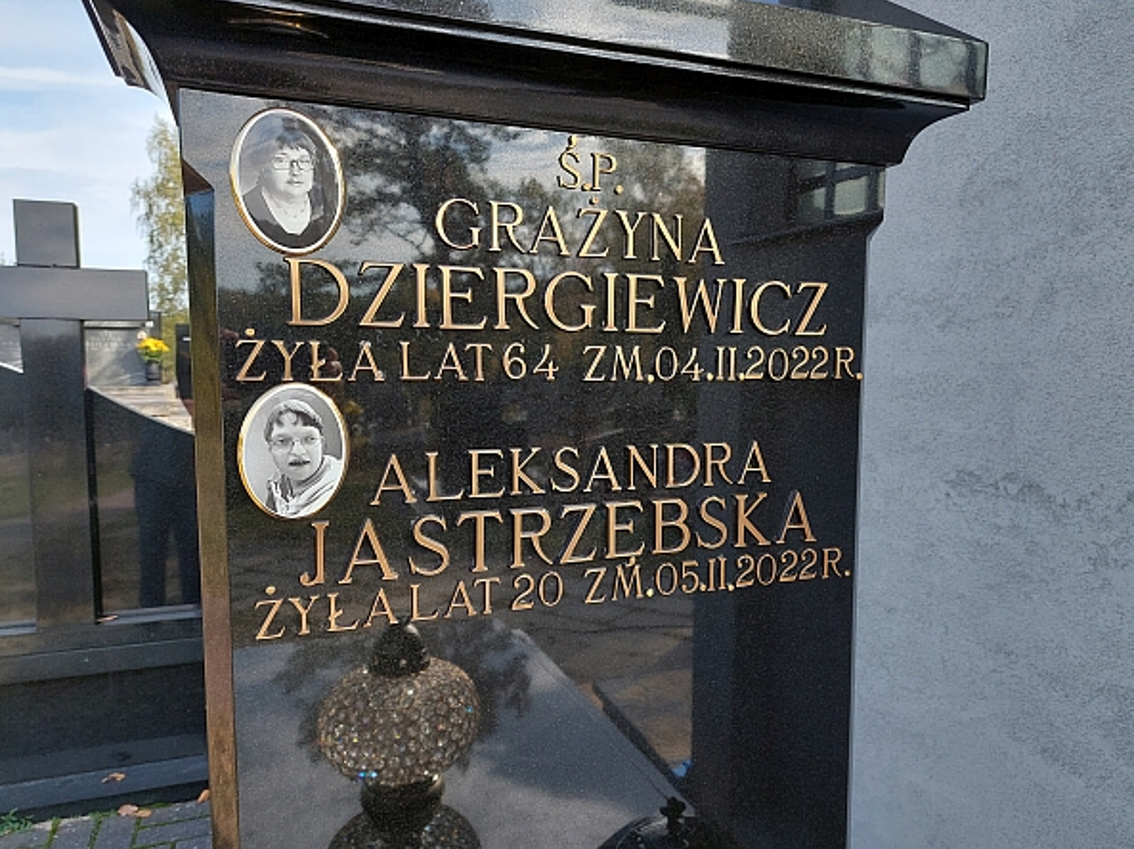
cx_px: 595
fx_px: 884
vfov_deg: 51.3
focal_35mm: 27
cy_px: 428
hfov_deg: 65.3
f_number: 1.8
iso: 40
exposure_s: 1/510
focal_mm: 5.23
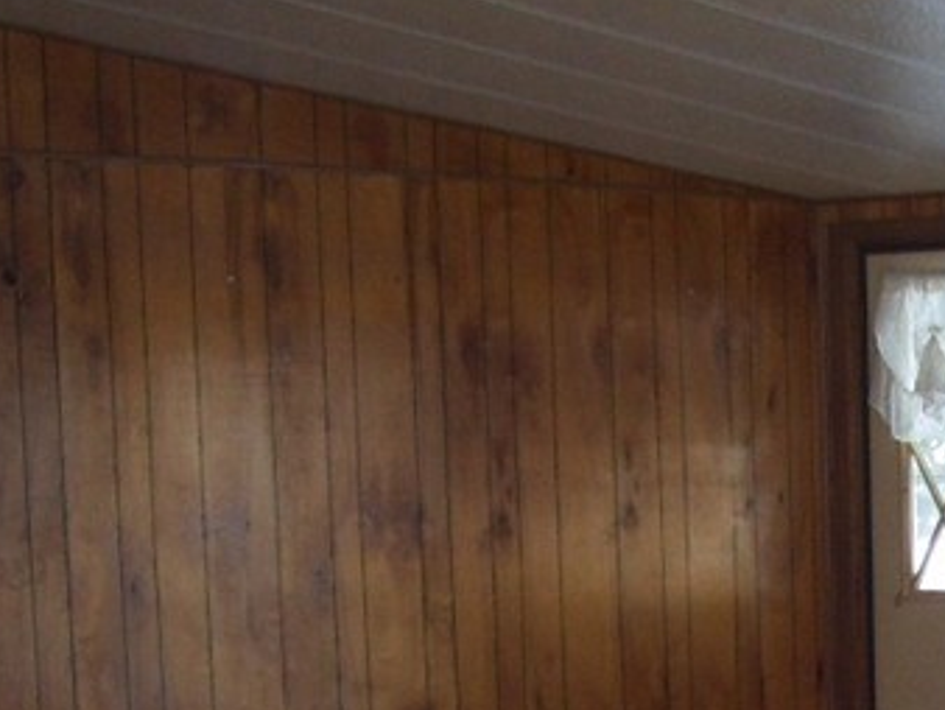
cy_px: 816
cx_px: 984
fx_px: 2978
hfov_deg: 17.5
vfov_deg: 13.3
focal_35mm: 109
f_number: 2.7
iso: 80
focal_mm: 6
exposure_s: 1/60
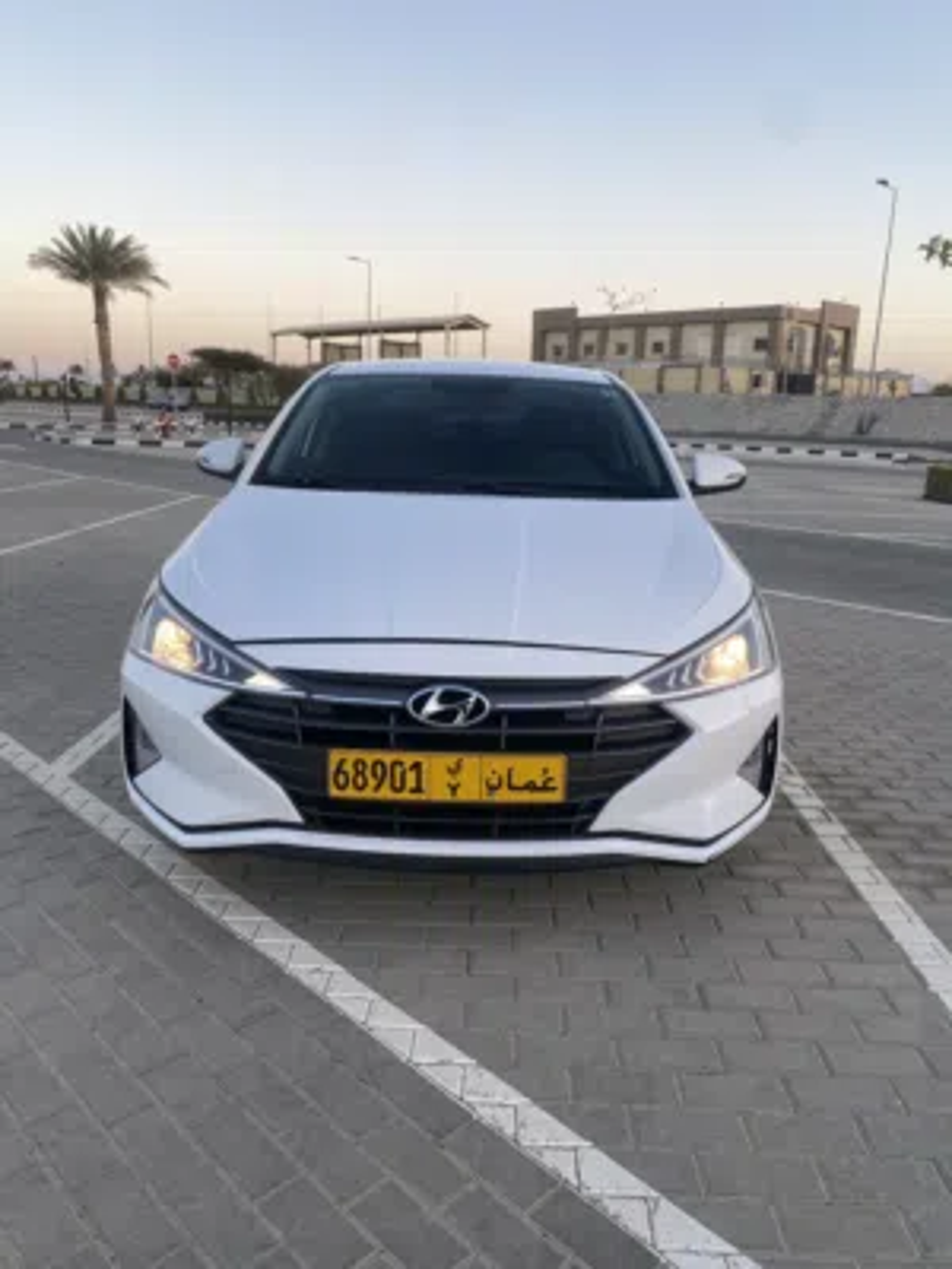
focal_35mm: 26
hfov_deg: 53.1
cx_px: 476
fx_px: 953
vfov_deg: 67.3
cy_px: 634
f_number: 1.8
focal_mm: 4.25
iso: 32
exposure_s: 1/260
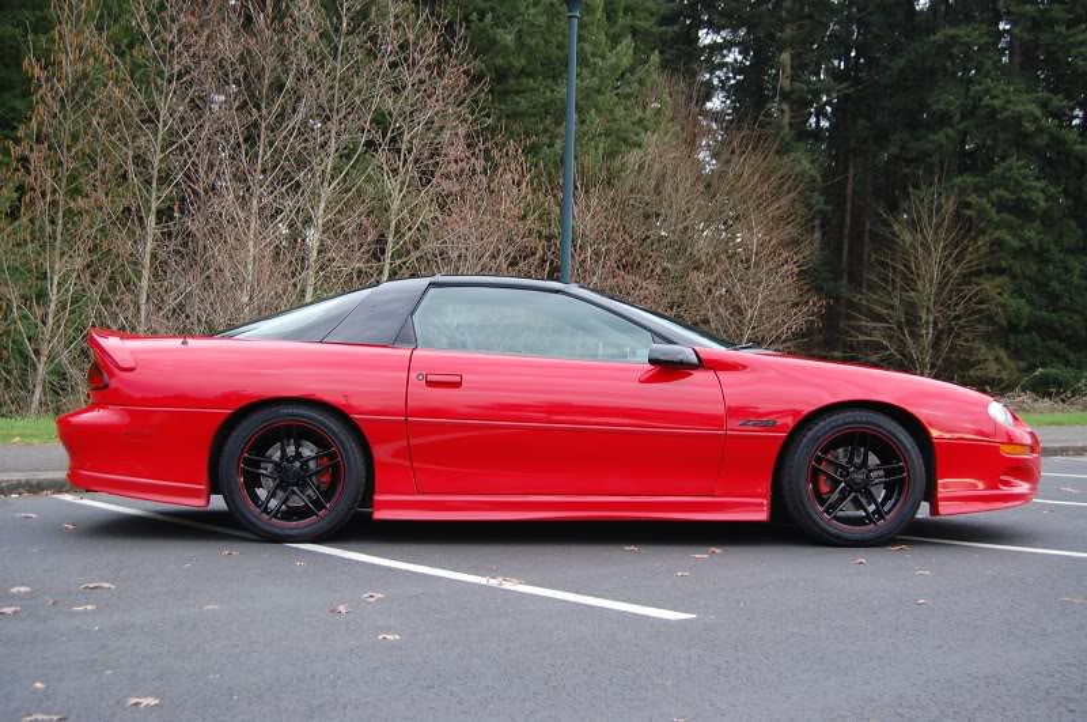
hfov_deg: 42.4
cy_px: 361
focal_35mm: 46
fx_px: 1402
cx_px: 544
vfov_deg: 28.9
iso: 360
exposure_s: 1/125
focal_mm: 31
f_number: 5.6
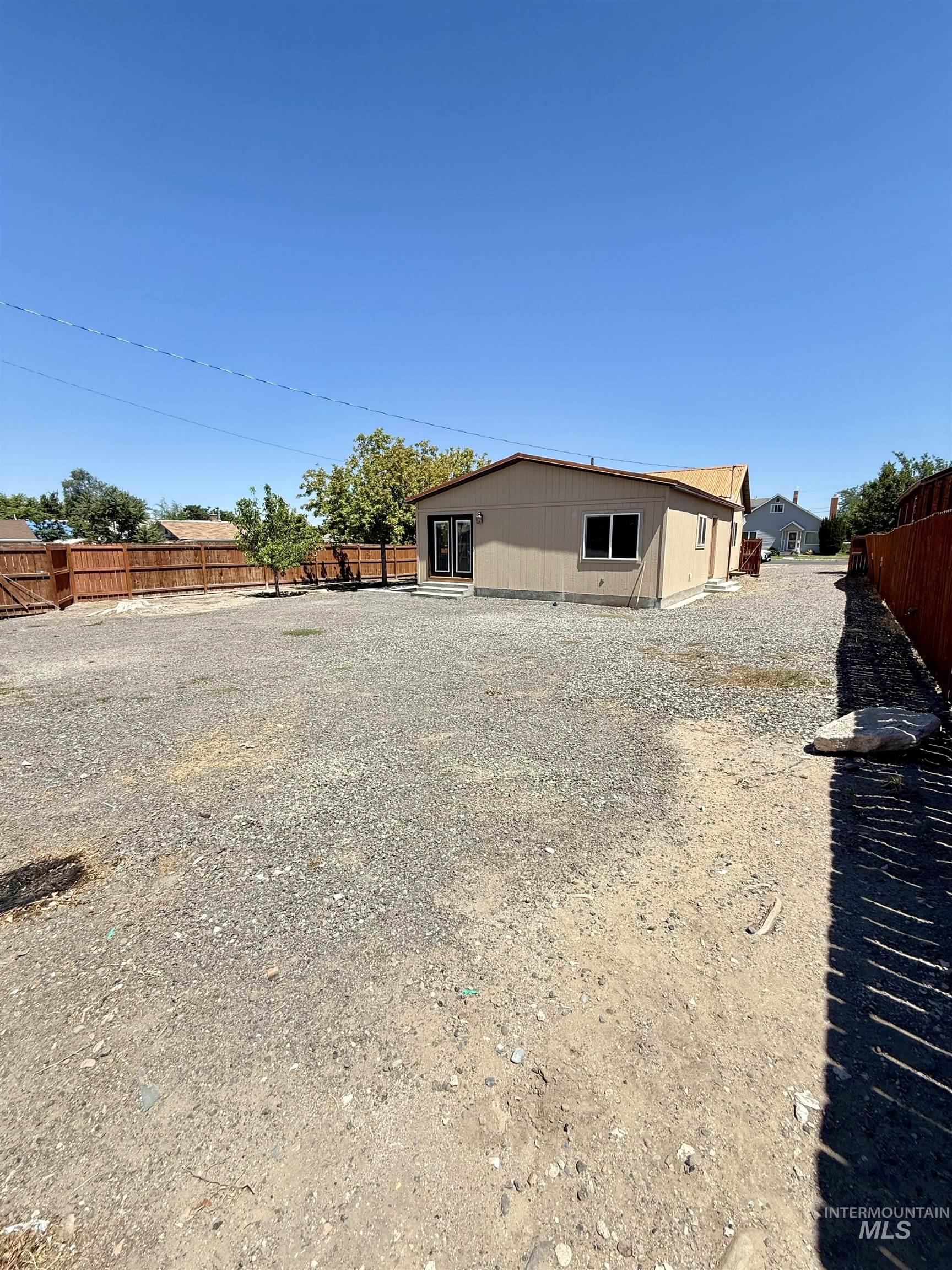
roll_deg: +0.1
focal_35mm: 14
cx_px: 476
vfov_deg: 102.1
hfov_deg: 85.7
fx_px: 513
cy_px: 635
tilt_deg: -10.0
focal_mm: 2.22
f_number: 2.2
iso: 50
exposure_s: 1/1001
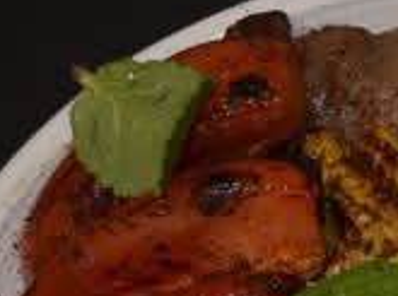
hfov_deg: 12.4
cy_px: 342
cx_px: 625
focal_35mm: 151
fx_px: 1732
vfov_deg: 9.7
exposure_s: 1/60
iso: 500
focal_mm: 26
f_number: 3.8
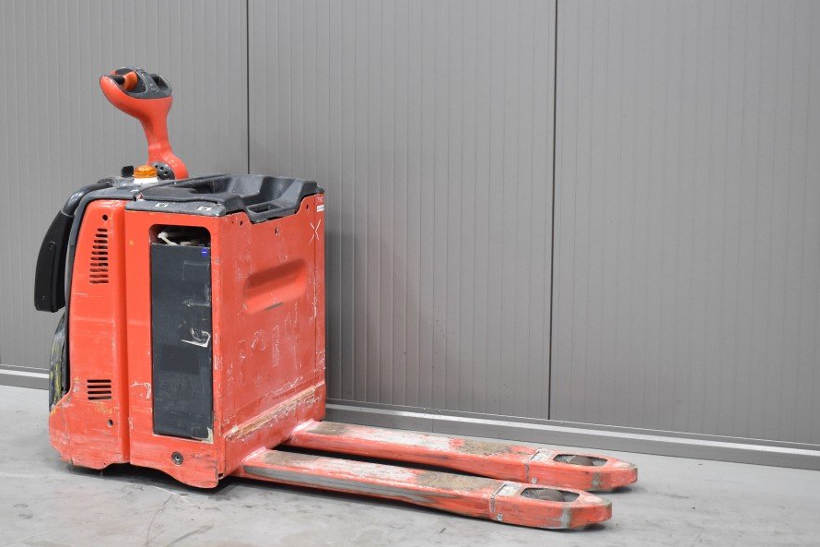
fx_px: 1336
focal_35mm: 59
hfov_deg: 33.9
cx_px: 290
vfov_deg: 23.1
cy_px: 228
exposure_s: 1/40
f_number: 5
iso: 1250
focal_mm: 29
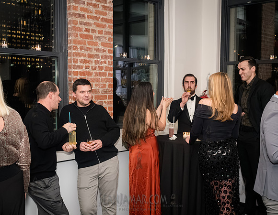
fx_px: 380
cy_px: 115
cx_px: 144
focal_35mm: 47
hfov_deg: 40.2
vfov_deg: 31.7
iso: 8000
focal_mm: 35
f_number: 5
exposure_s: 1/400
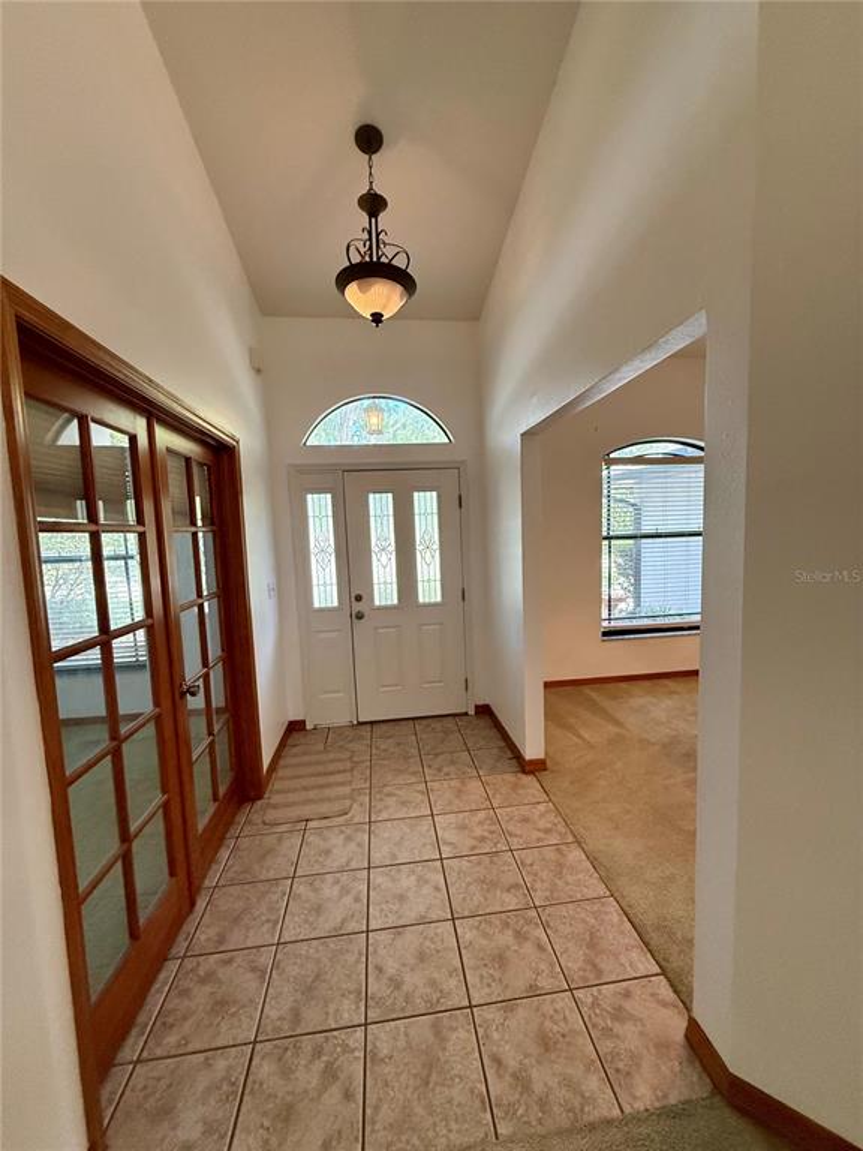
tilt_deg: -4.8
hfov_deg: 85.7
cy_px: 576
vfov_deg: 102.1
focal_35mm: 14
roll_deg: -0.6
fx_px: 465
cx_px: 432
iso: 250
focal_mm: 2.22
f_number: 2.2
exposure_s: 1/120
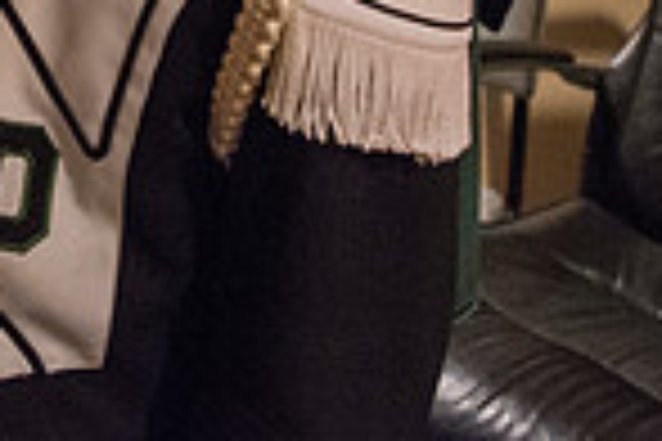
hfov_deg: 19.5
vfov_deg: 12.9
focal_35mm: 95
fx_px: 1747
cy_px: -380
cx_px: -234
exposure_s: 1/160
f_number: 2.8
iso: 4000
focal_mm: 24
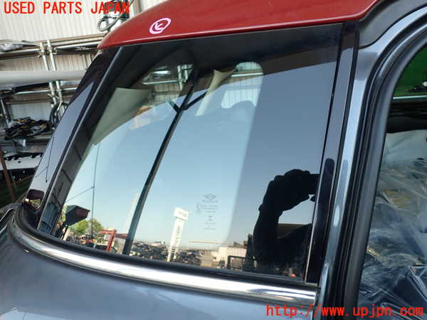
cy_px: 160
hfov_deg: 69.4
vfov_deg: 54.9
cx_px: 214
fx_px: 308
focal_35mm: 25
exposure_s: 1/80
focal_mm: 4.5
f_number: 2.8
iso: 100
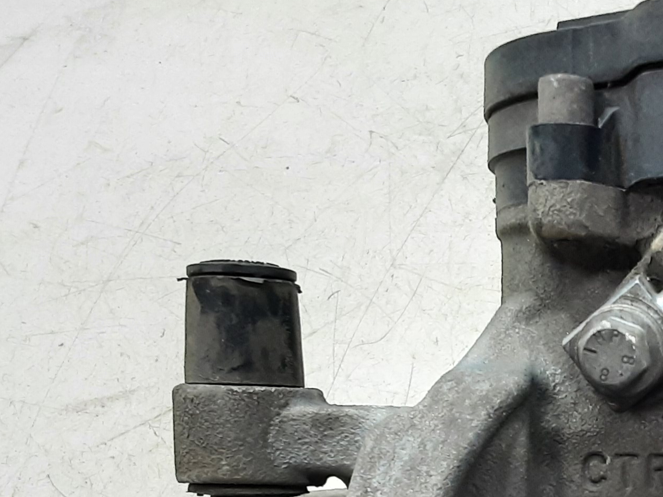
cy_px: 595
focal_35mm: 70
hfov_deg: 26.3
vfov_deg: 19.8
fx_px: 1341
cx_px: 663
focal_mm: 2.91
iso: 125
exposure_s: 1/50
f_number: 1.9
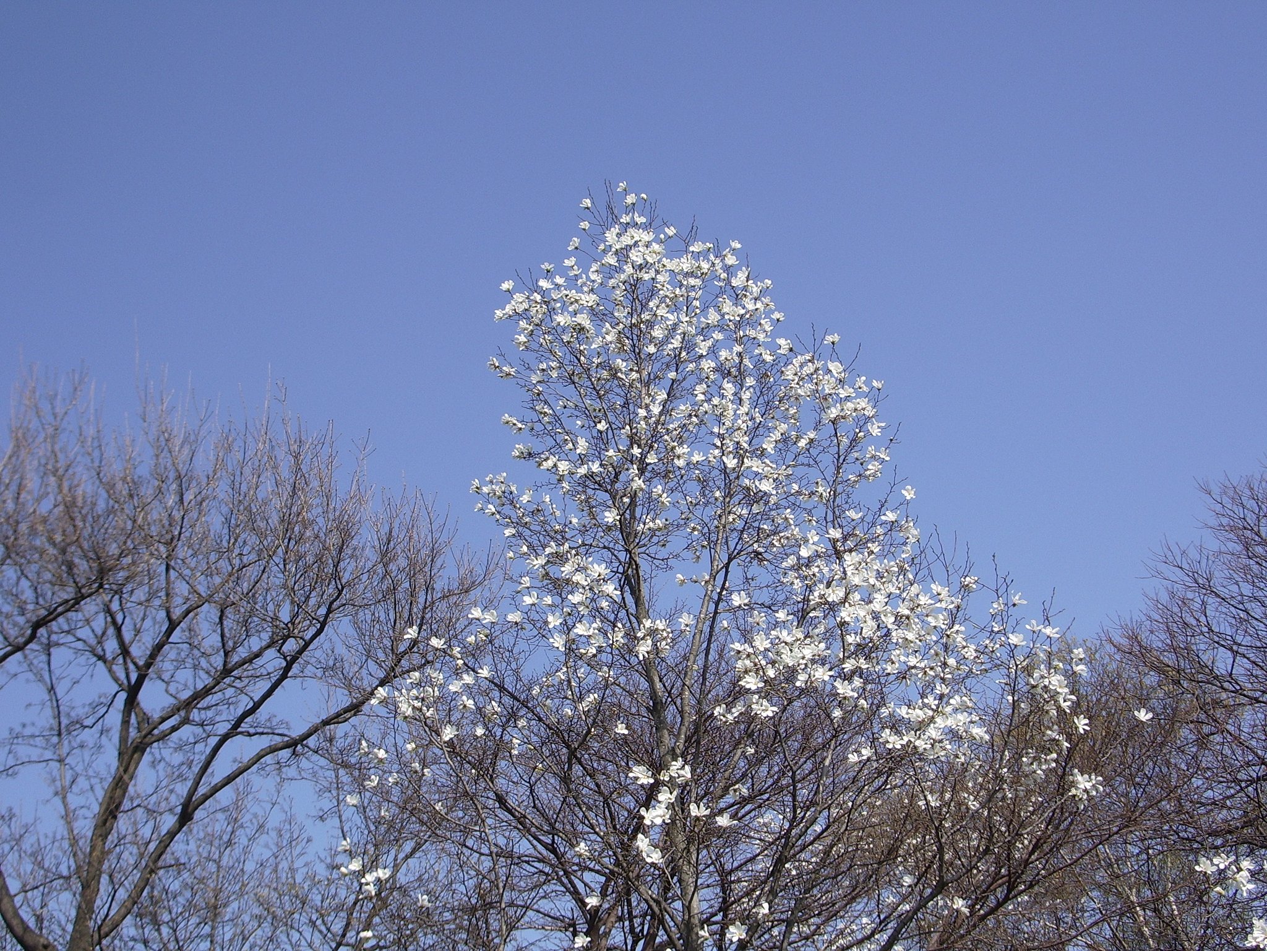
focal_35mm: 50
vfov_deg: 29.1
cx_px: 634
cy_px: 476
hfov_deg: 38.2
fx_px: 1830
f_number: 5
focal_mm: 8.2
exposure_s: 1/320
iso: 50
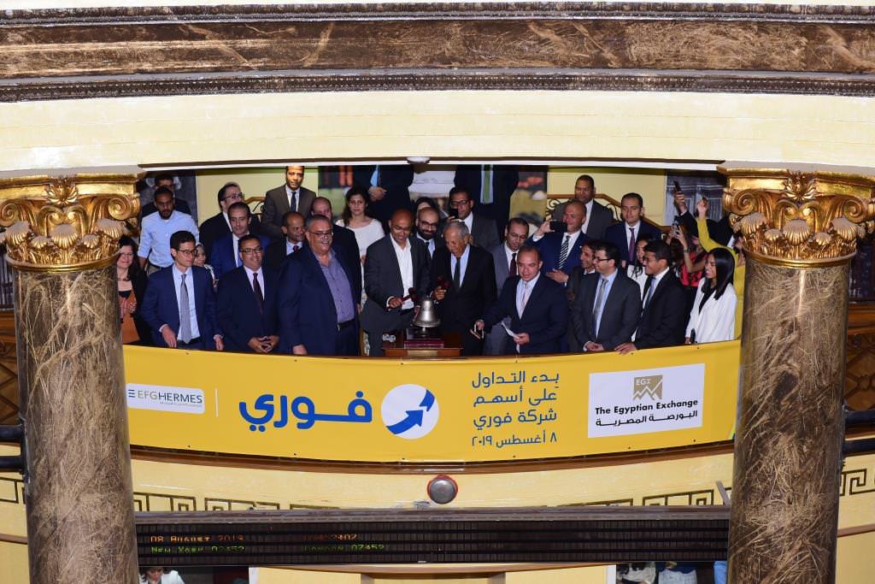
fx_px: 1702
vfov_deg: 19.5
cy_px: 292
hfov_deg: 28.8
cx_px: 438
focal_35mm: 70
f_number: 3.2
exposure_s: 1/125
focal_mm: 70
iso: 1000
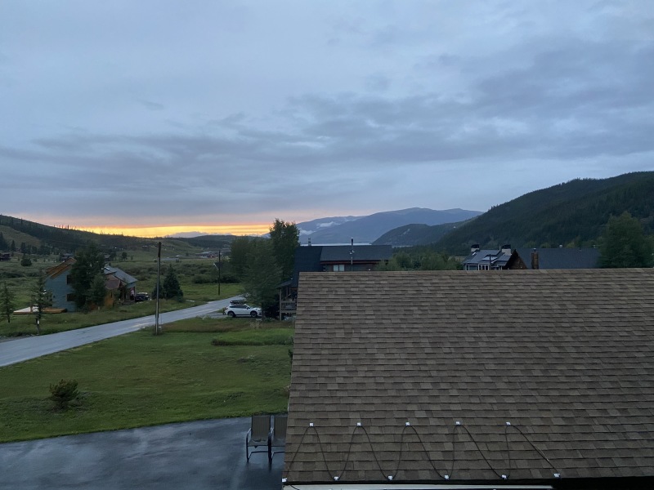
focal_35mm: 26
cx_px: 327
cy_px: 245
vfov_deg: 53.1
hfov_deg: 67.3
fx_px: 491
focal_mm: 4.25
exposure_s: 1/60
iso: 500
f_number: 1.8
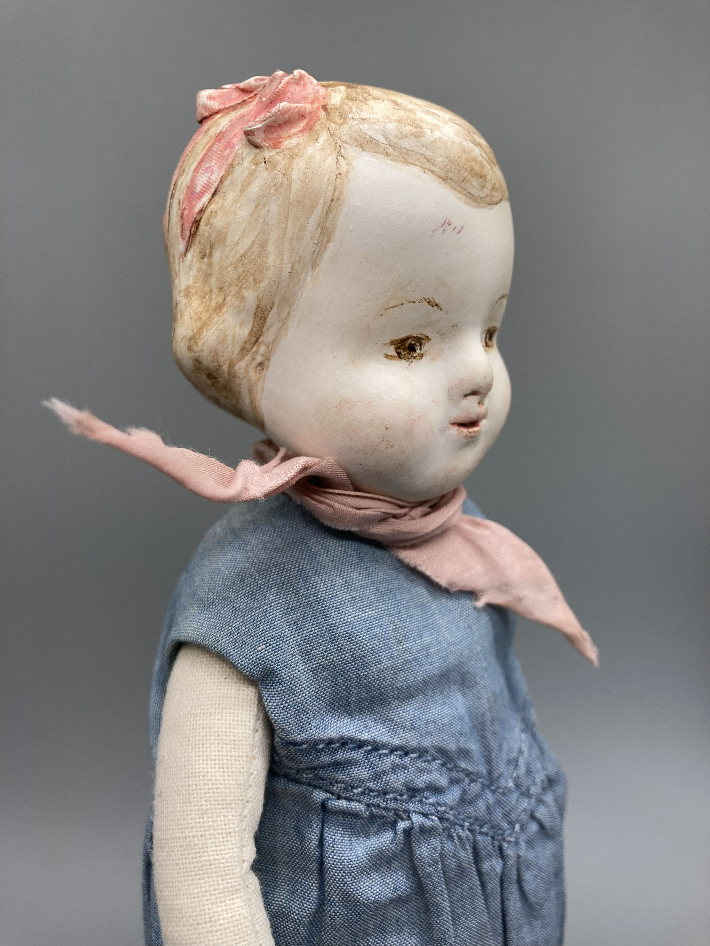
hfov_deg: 49.7
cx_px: 355
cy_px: 473
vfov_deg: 63.4
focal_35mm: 28
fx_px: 766
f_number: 1.8
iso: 20
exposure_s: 1/102
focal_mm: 3.99
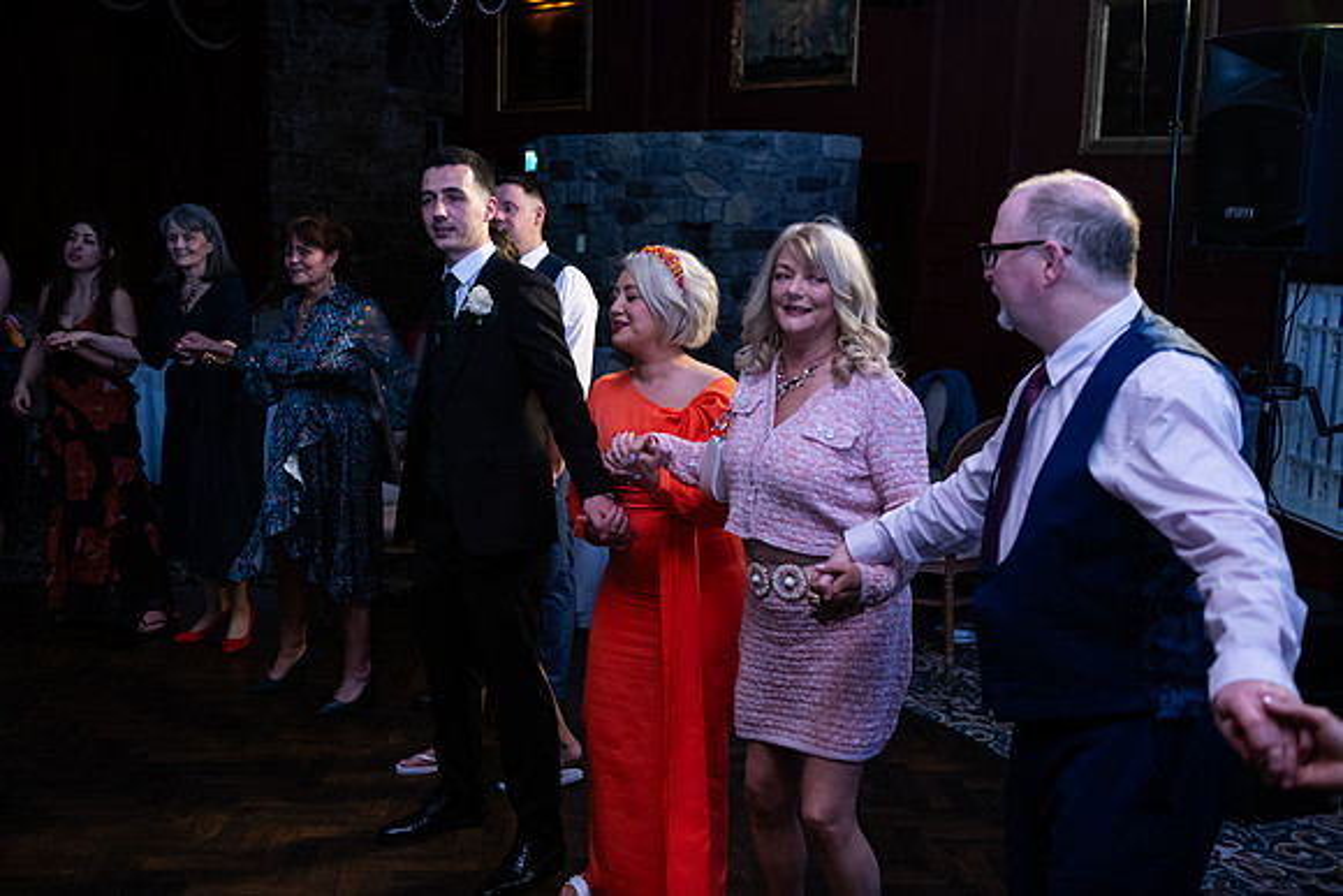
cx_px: 672
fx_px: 1418
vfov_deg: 35.1
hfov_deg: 50.7
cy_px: 448
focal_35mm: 38
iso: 800
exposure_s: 1/160
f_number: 3.5
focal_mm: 38
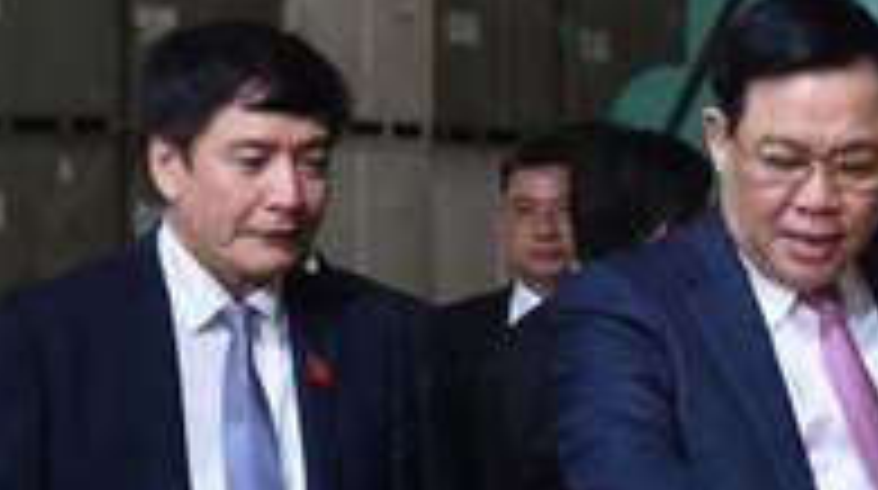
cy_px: 333
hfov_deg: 13.3
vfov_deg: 7.5
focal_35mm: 162
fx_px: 3766
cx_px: 585
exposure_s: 1/80
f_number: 2.8
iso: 1600
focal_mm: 44
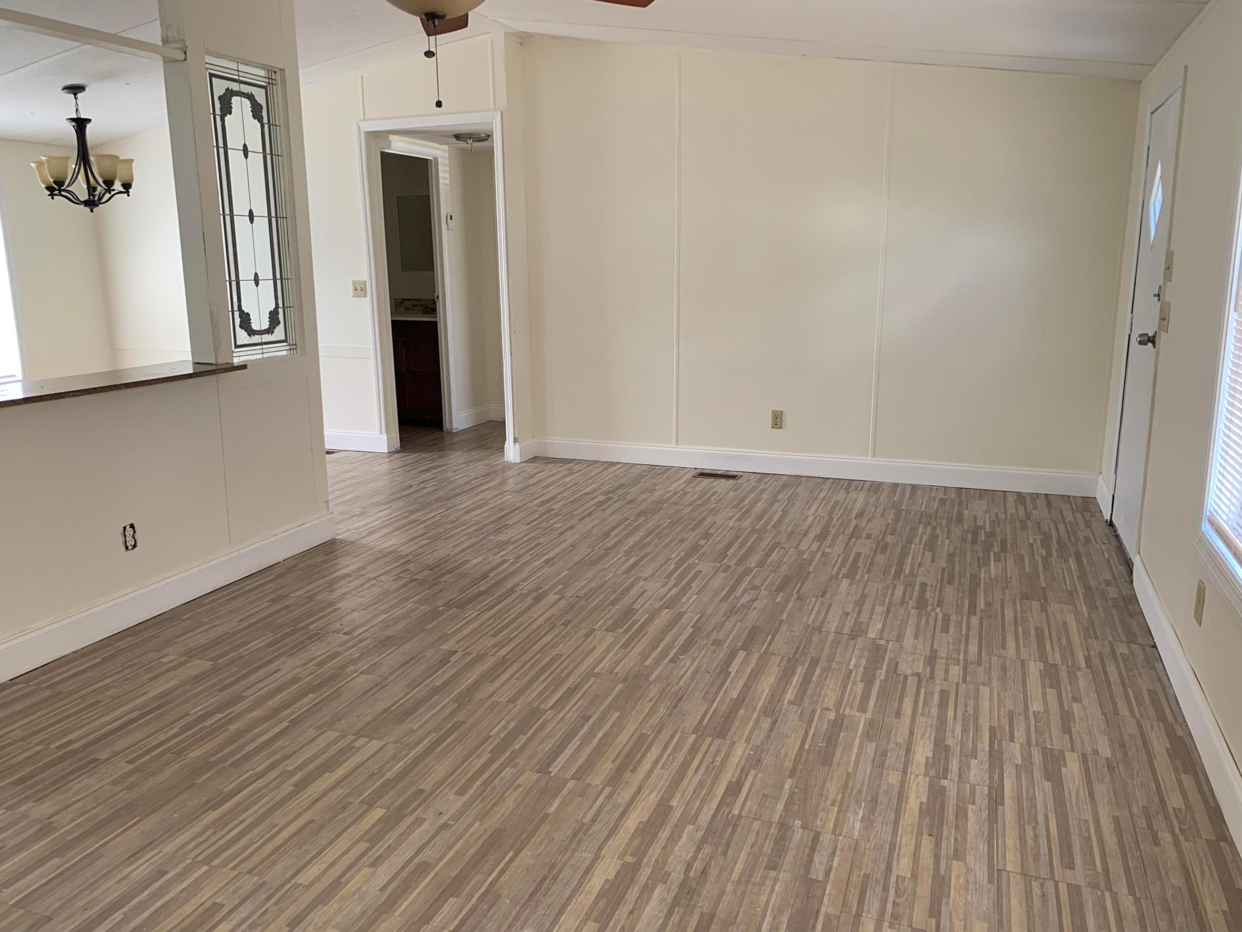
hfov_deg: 67.3
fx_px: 933
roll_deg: +0.4
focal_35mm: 26
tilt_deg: -12.4
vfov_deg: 53.1
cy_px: 466
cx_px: 621
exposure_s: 1/121
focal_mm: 4.25
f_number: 1.8
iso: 80
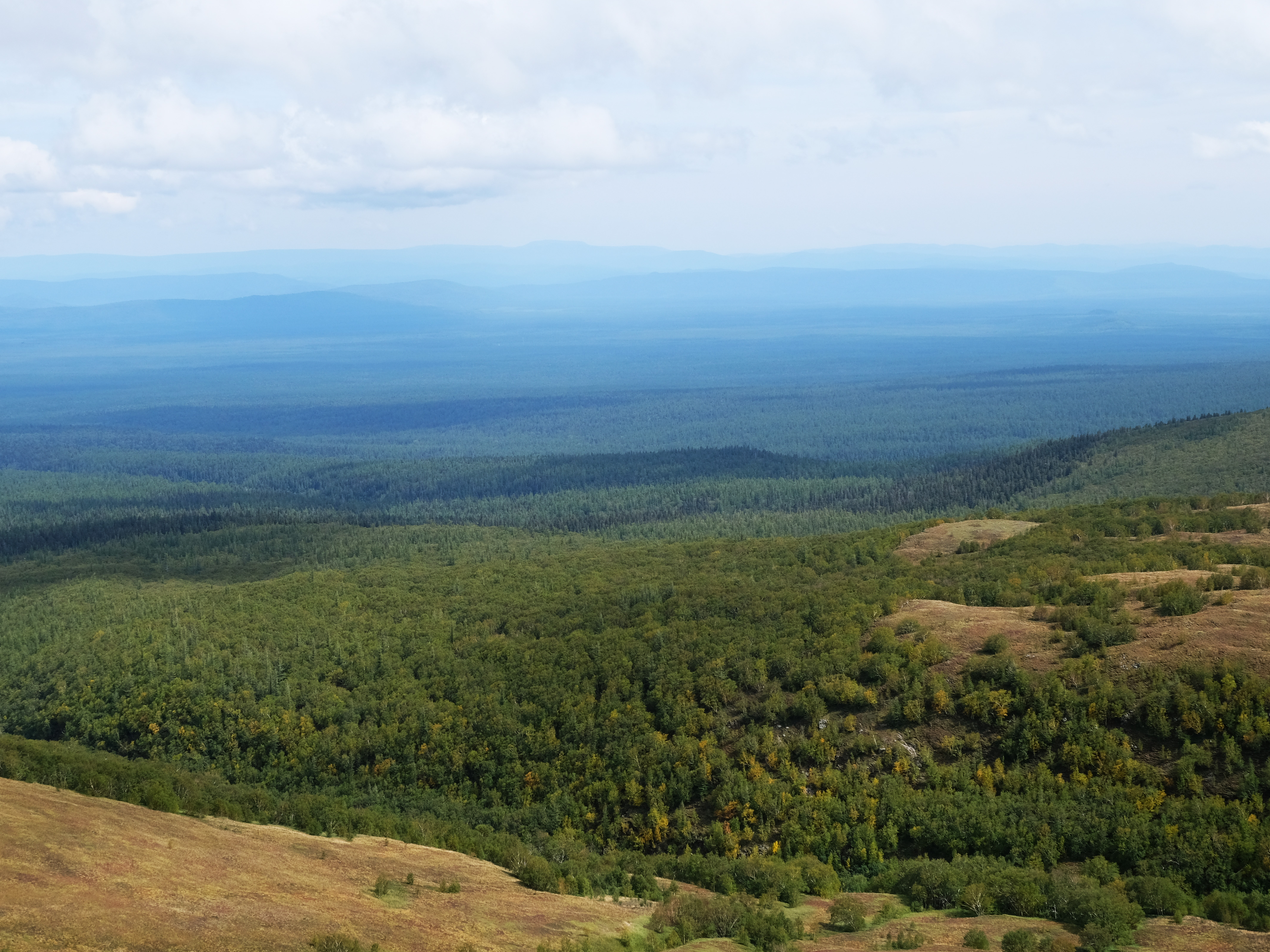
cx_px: 473
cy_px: 474
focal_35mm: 58
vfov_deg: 25.2
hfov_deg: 33.1
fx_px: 2128
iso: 400
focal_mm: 28.9
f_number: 8
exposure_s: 1/640
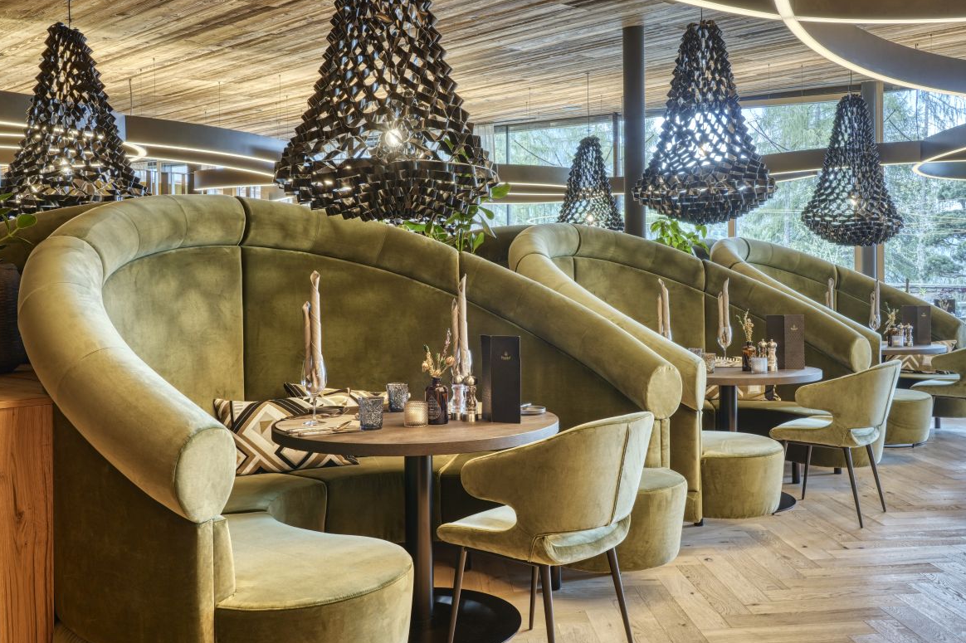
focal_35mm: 33
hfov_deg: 57.1
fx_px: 885
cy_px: 297
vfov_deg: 39.9
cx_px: 529
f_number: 10
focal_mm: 30
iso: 200
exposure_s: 1/8
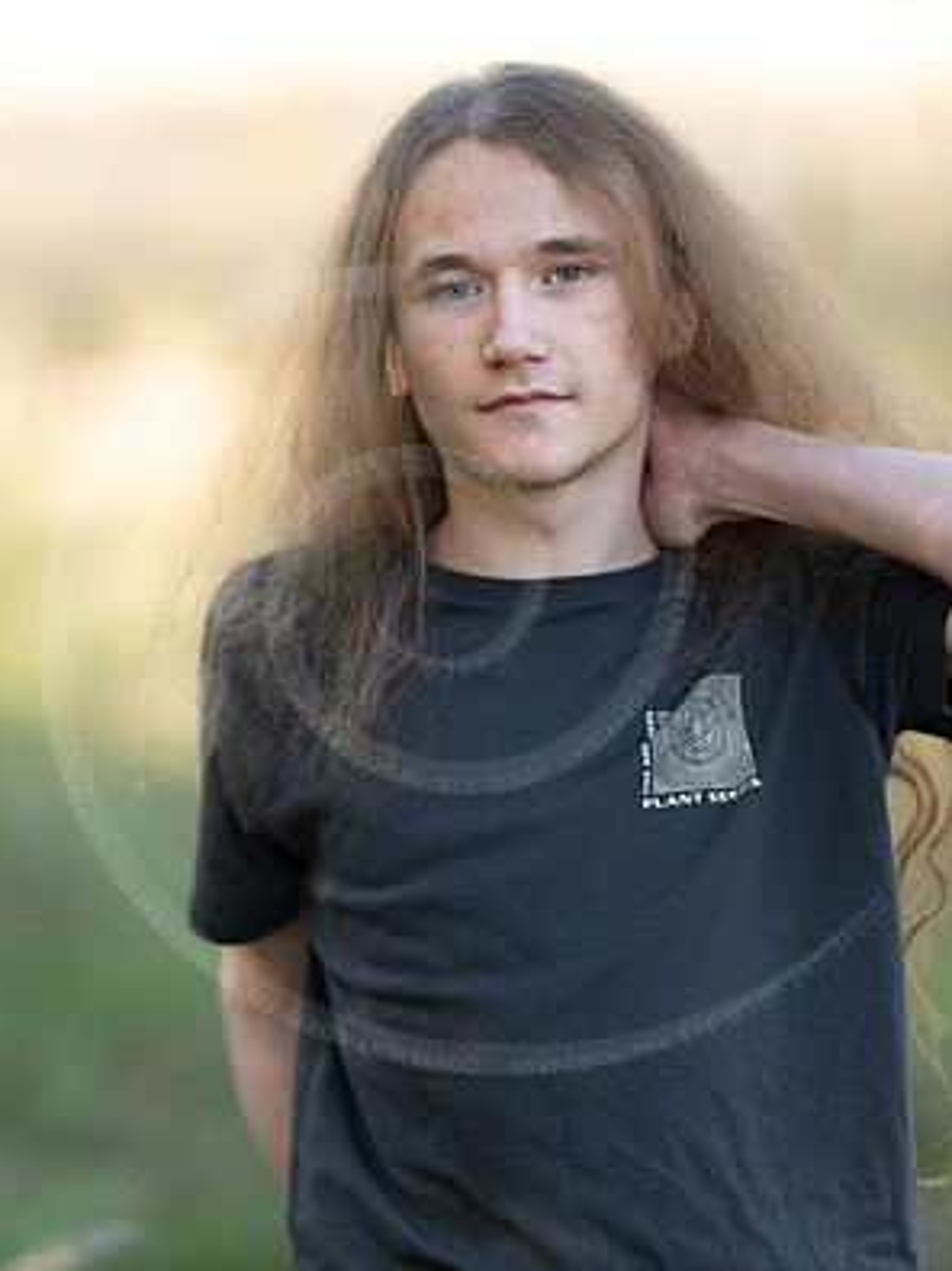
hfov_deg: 10.7
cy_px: 656
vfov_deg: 14.2
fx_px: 5100
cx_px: 473
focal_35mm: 139
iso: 80
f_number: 1.2
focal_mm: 85
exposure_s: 1/500
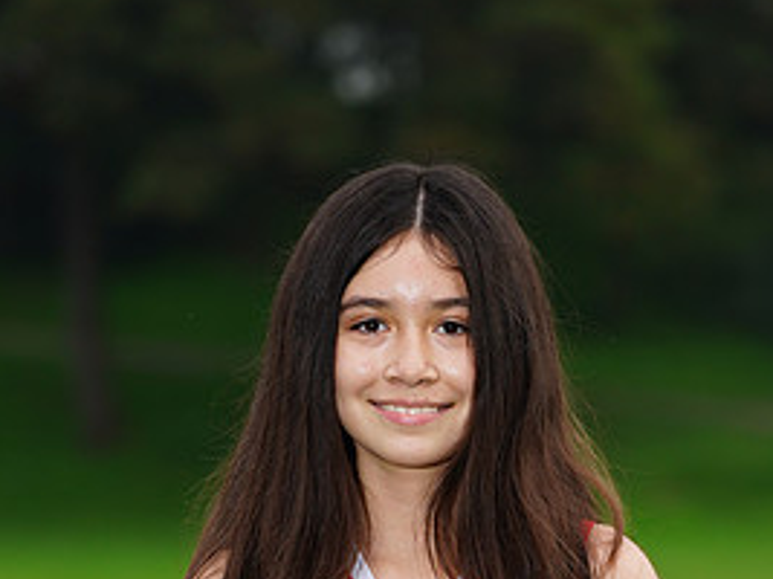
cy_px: 779
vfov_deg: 4.1
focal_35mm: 357
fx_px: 7968
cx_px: 460
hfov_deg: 5.6
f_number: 5.6
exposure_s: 1/160
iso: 200
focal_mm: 171
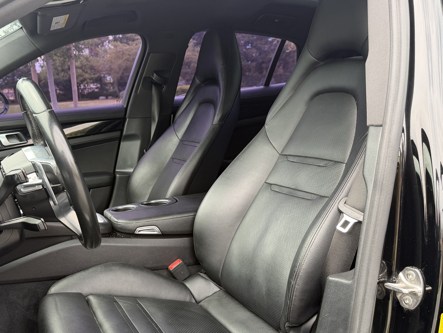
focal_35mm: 34
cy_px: 201
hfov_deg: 53.1
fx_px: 435
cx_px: 155
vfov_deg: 41.6
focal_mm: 6.76
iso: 80
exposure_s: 1/228
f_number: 1.78
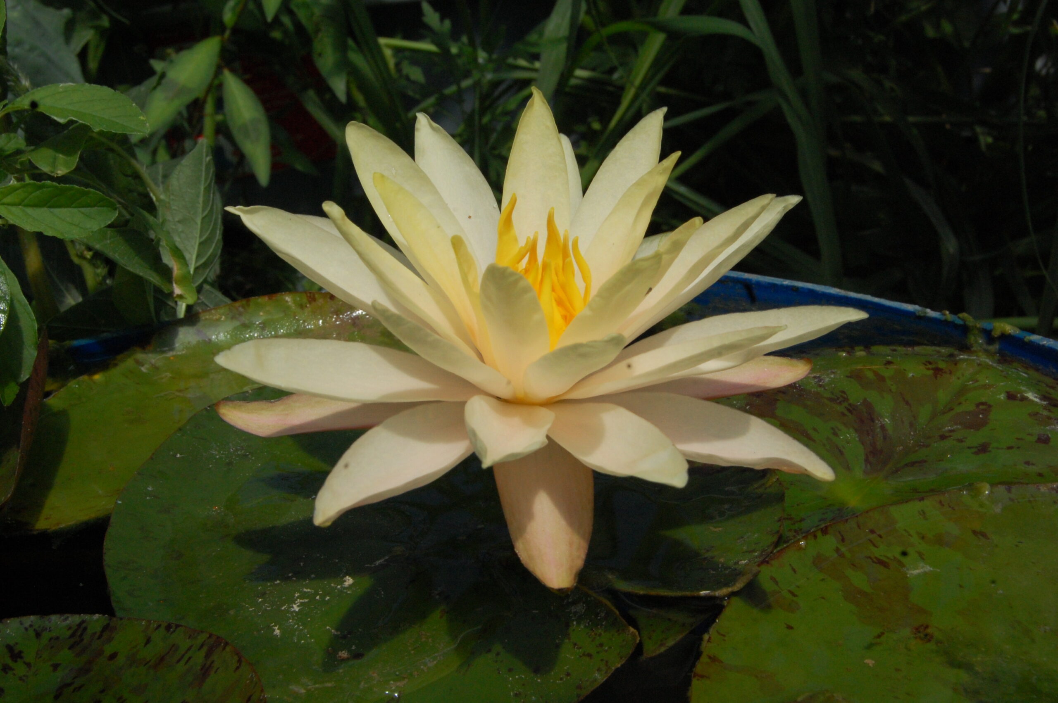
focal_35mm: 52
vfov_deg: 25.7
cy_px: 352
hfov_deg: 37.9
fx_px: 1541
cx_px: 529
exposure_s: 1/800
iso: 800
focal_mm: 35
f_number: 20
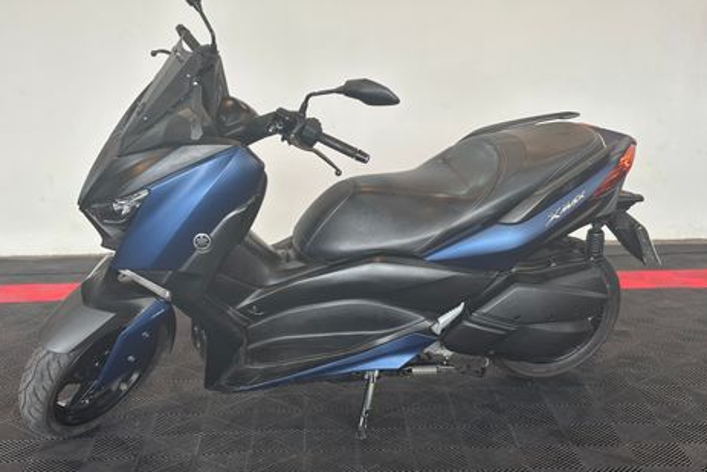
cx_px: 354
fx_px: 1080
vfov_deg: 24.6
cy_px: 221
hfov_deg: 36.2
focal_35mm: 55
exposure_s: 1/125
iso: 25
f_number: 1.6
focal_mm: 5.96
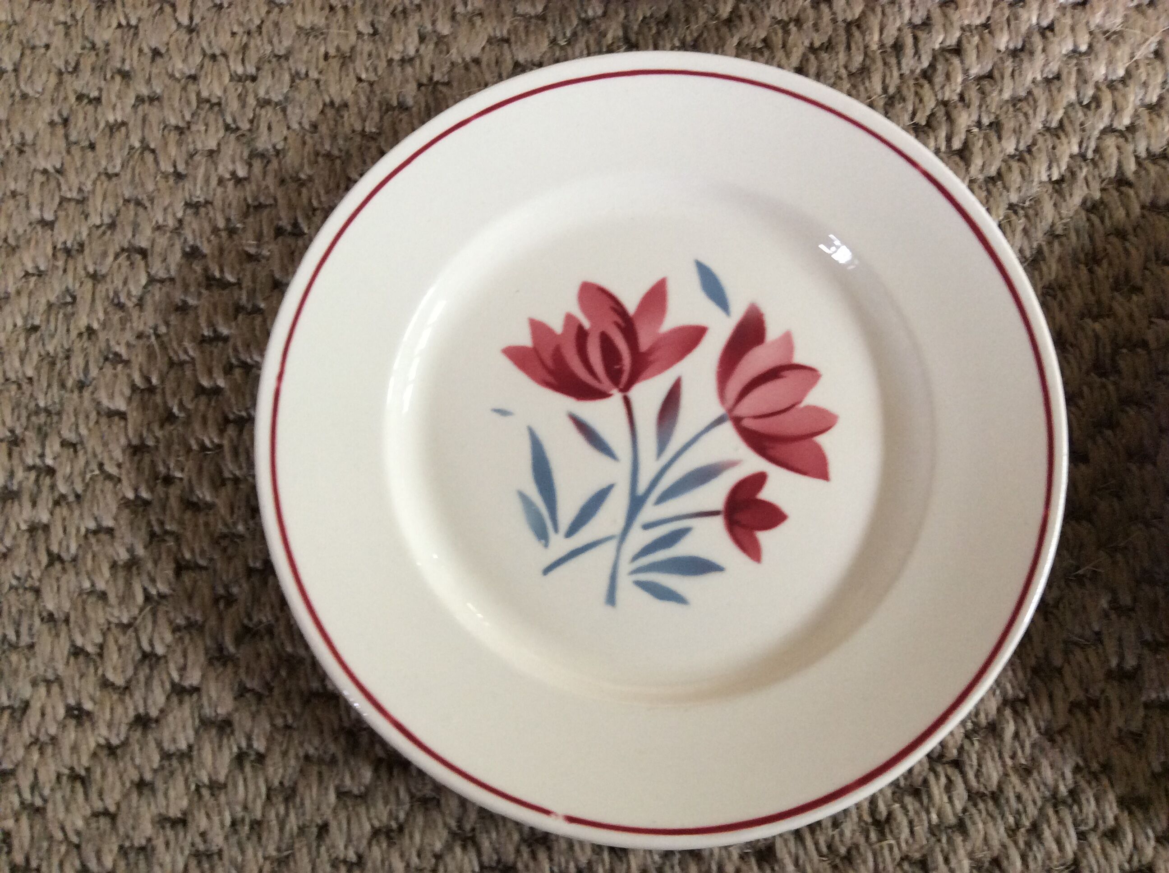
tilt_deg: -77.5
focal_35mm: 32
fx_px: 1079
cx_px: 584
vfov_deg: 44.1
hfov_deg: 56.9
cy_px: 436
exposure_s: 1/25
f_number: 2.4
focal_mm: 3.3
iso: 80
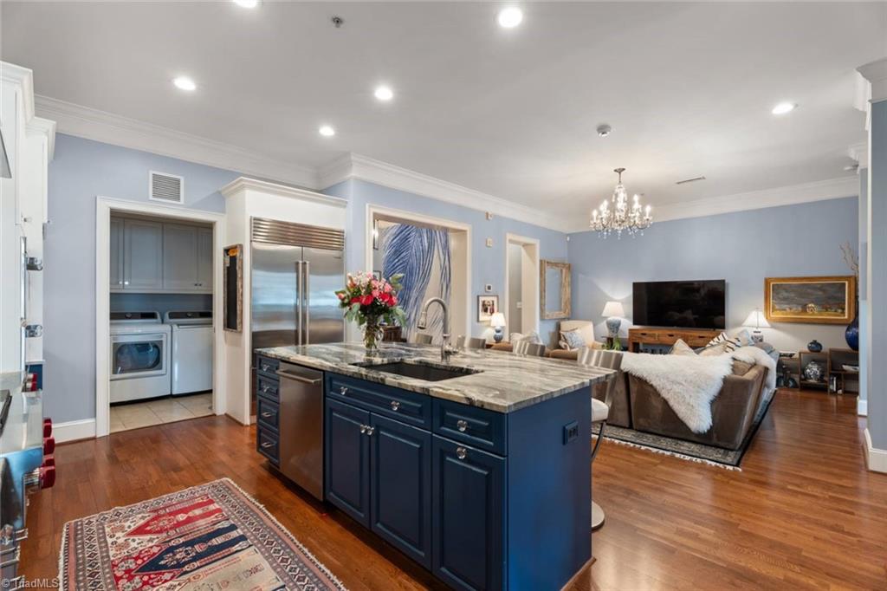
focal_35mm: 16
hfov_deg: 96.8
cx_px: 444
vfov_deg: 73.7
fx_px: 394
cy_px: 296
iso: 320
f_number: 8
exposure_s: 1/1.25
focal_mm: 16
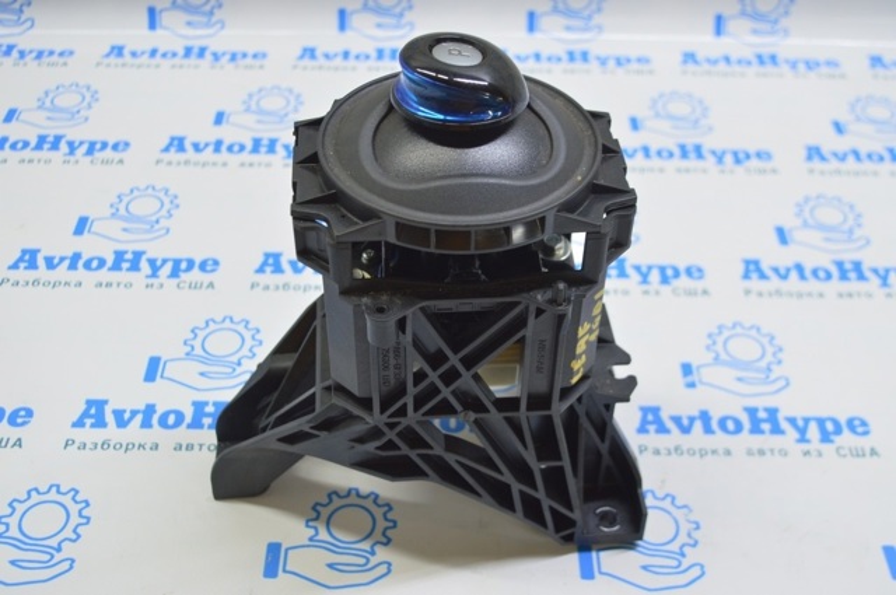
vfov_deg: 28.9
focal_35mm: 46
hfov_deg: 42.4
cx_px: 448
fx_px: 1156
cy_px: 298
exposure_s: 1/20
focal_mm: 31
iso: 400
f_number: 5.6
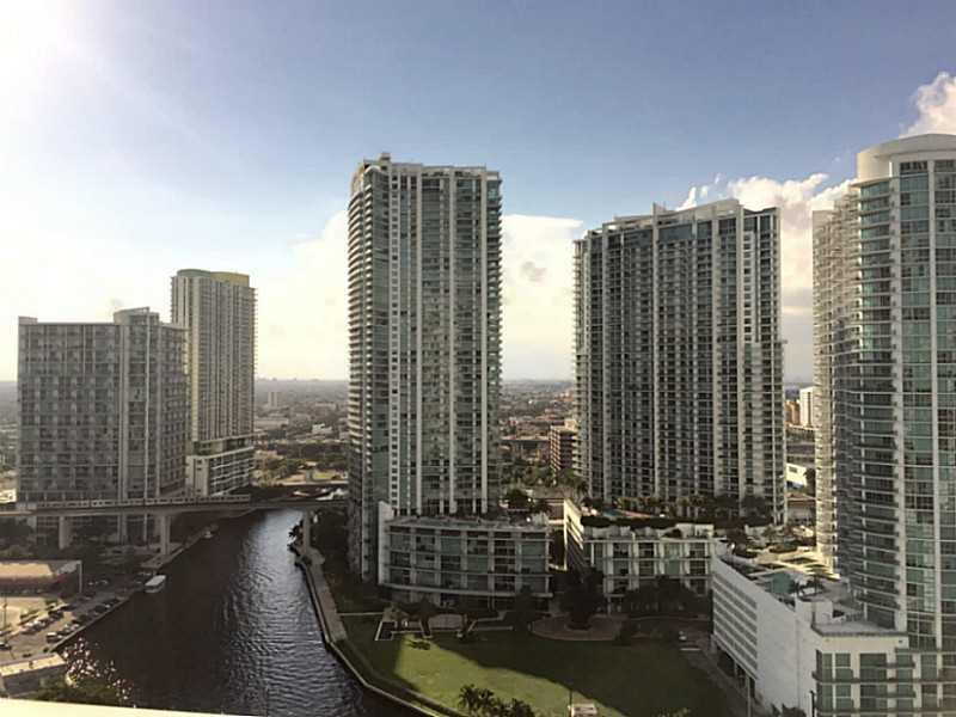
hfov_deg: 61.7
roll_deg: -0.6
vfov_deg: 48.2
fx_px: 801
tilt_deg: +1.3
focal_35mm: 29
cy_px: 358
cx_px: 478
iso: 40
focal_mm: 4.15
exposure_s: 1/5650
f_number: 2.2
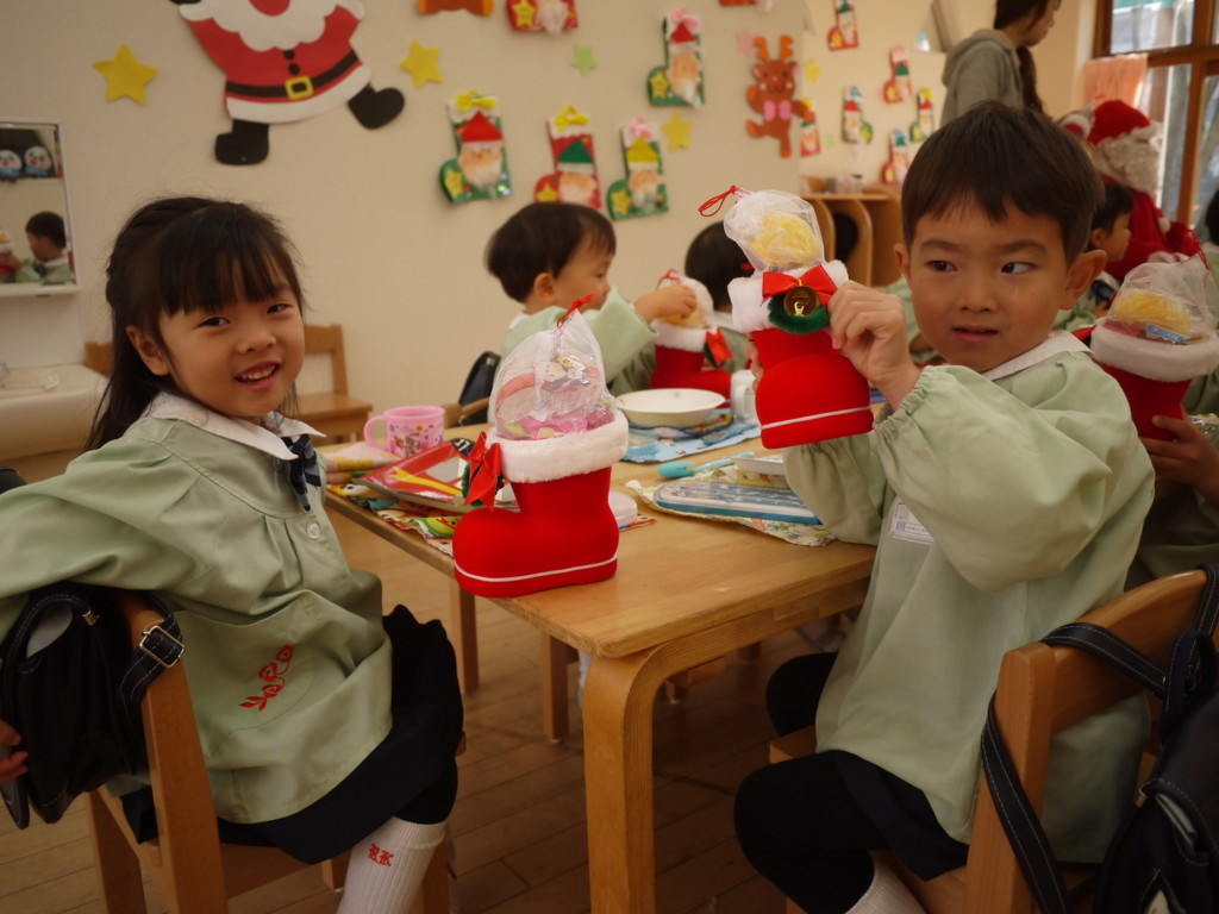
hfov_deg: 63.4
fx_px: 986
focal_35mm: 28
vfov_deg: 49.7
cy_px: 457
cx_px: 610
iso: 400
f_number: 2.5
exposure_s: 1/800
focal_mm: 14
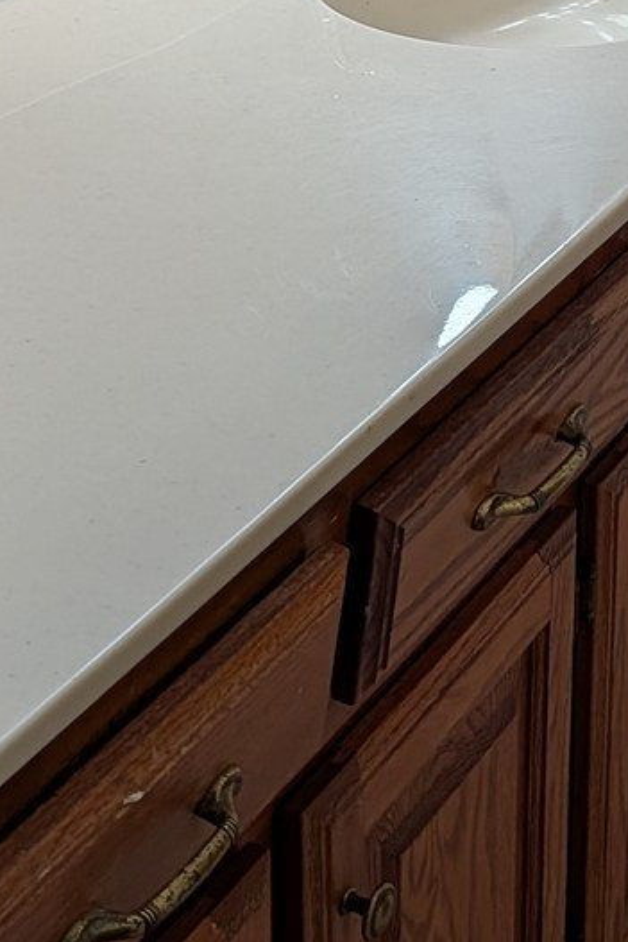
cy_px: -80
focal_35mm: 91
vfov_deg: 21.3
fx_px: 2379
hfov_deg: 14.3
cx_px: 846
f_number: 1.68
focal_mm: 6.9
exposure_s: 1/120
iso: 57
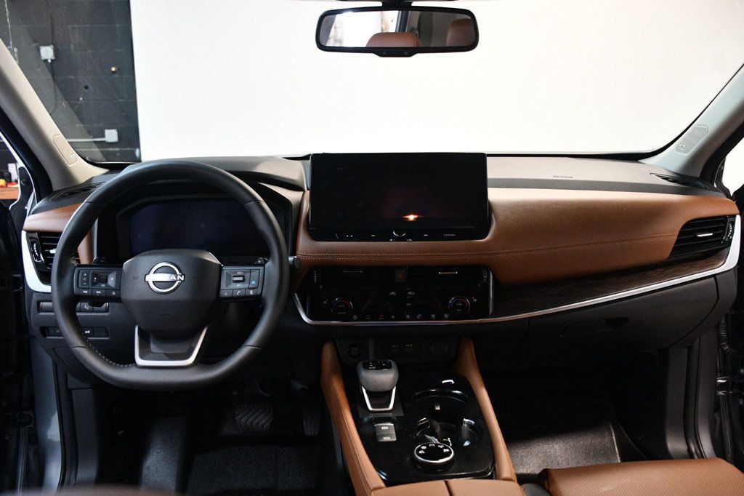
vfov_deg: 43.6
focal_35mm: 30
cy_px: 248
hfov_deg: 61.9
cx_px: 372
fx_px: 620
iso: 3200
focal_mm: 20
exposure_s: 1/80
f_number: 3.5
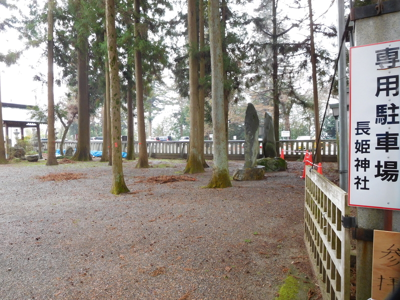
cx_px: 200
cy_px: 150
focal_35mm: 25
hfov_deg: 69.4
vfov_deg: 54.9
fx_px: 289
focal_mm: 4.5
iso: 200
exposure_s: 1/30
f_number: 3.4
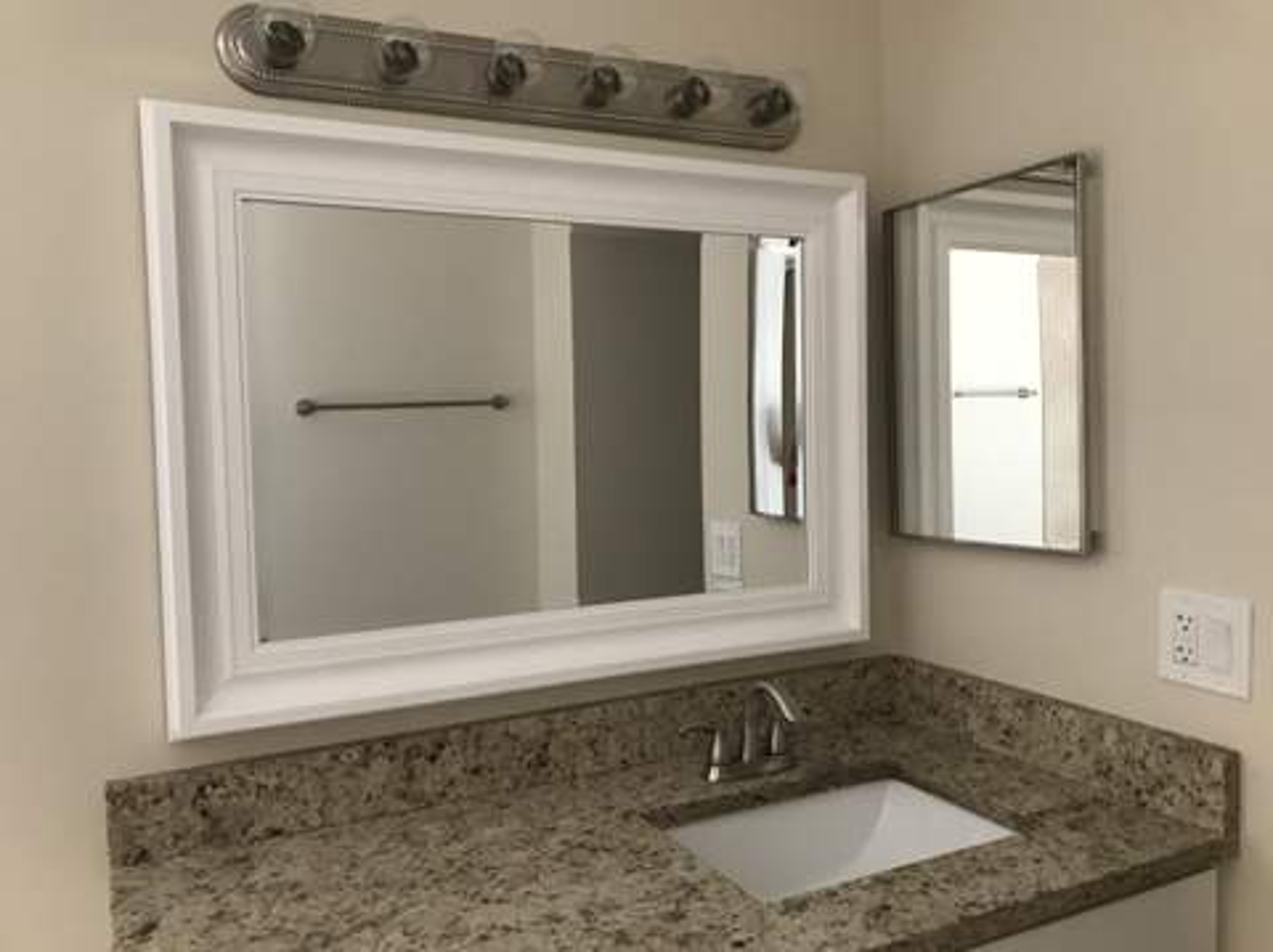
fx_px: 1029
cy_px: 476
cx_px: 636
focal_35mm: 28
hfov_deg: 63.5
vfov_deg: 49.7
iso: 50
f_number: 1.8
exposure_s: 1/15
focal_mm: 3.99
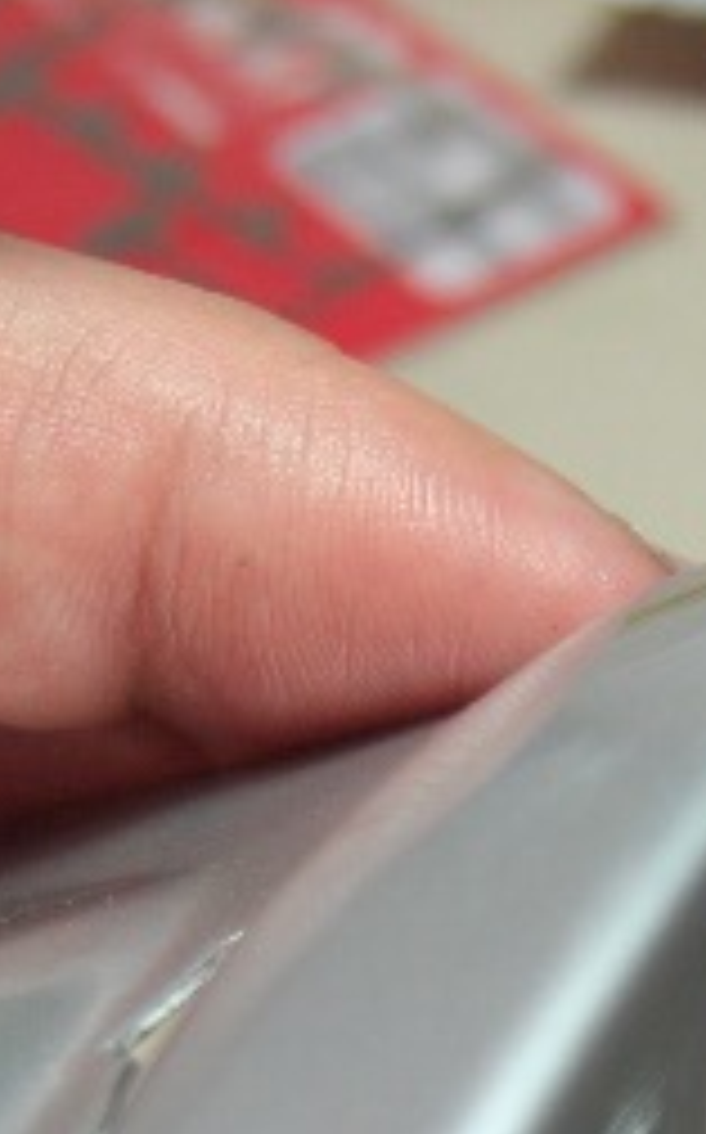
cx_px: 773
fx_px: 3240
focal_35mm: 105
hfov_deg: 12.2
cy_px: 1071
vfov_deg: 19.4
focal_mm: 8
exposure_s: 1/103
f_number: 2.8
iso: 105
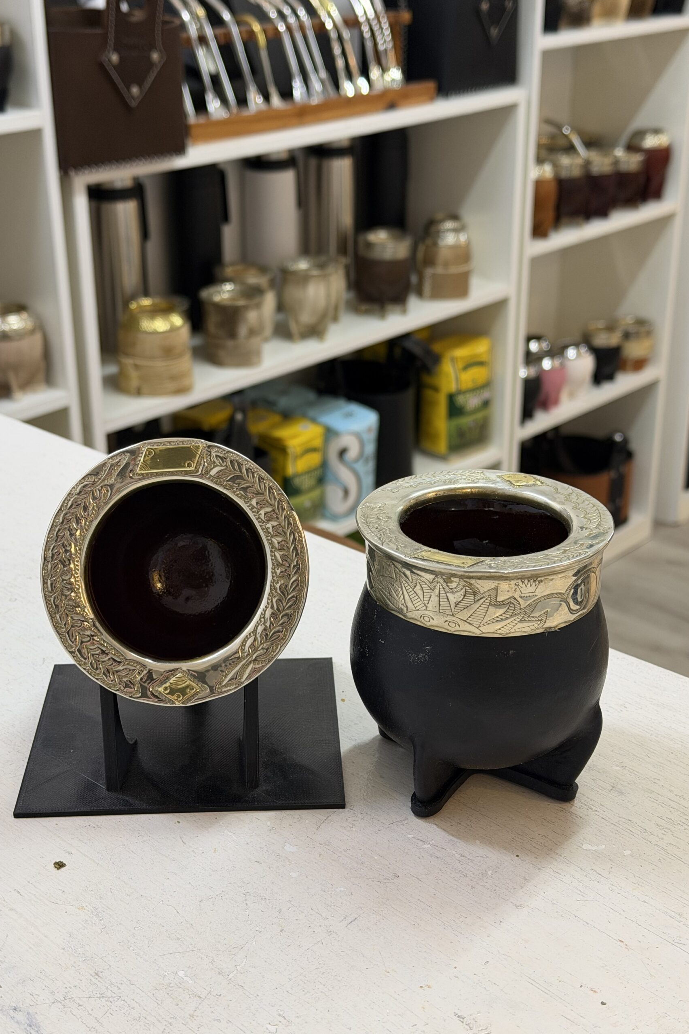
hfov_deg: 27.0
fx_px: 1435
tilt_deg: -23.1
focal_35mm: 50
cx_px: 340
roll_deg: -0.1
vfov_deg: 39.6
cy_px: 517
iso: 200
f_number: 1.78
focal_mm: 6.76
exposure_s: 1/50
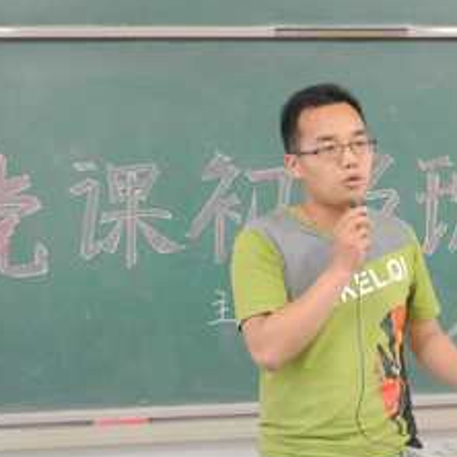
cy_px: 180
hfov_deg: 15.6
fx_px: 1658
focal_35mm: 111
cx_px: 354
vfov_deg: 15.7
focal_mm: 25.9
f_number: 5.3
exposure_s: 1/30
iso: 2200
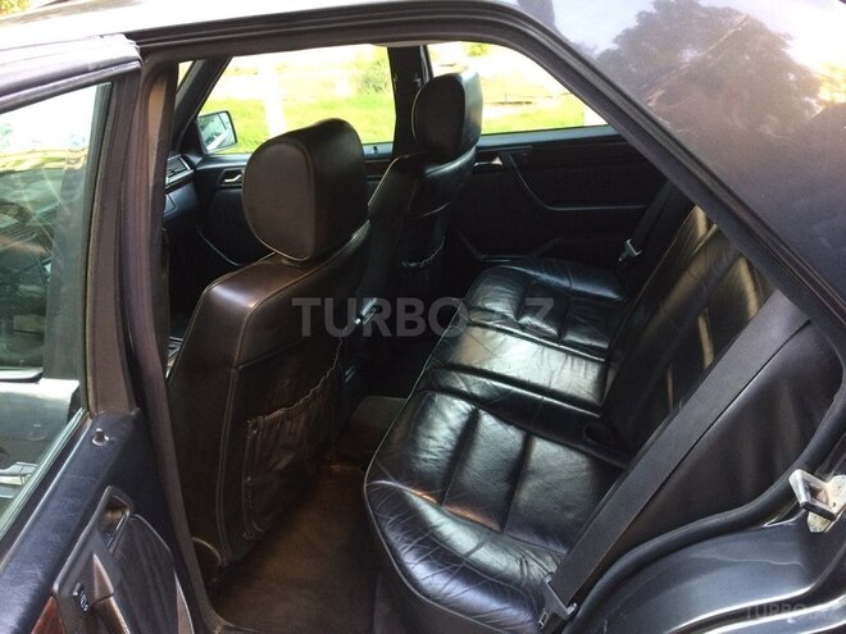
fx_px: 709
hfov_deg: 61.7
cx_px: 423
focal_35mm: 29
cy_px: 317
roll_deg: +7.8
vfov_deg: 48.2
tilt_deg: -24.6
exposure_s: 1/33
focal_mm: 4.15
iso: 160
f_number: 2.2
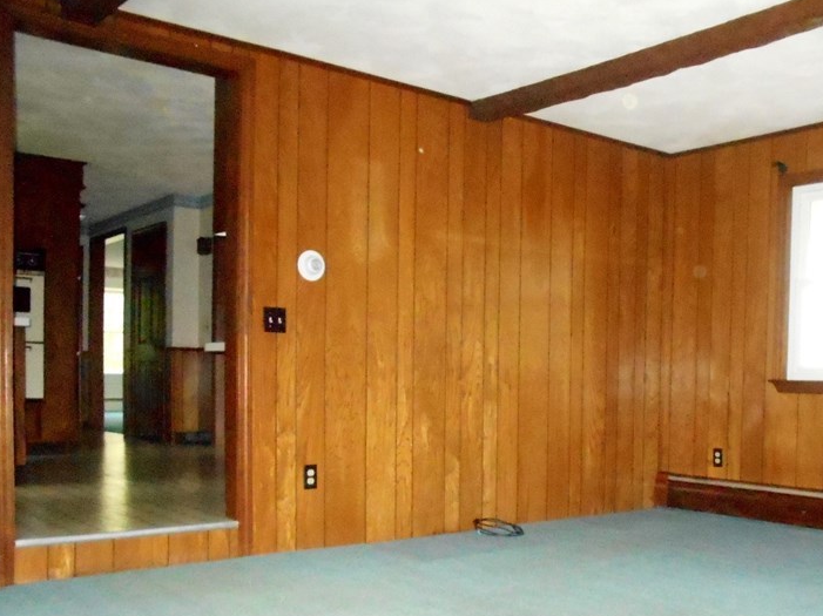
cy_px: 427
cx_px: 513
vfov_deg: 37.1
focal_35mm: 38
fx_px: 903
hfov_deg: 48.5
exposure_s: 1/25
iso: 1600
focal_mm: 4.6
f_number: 3.2
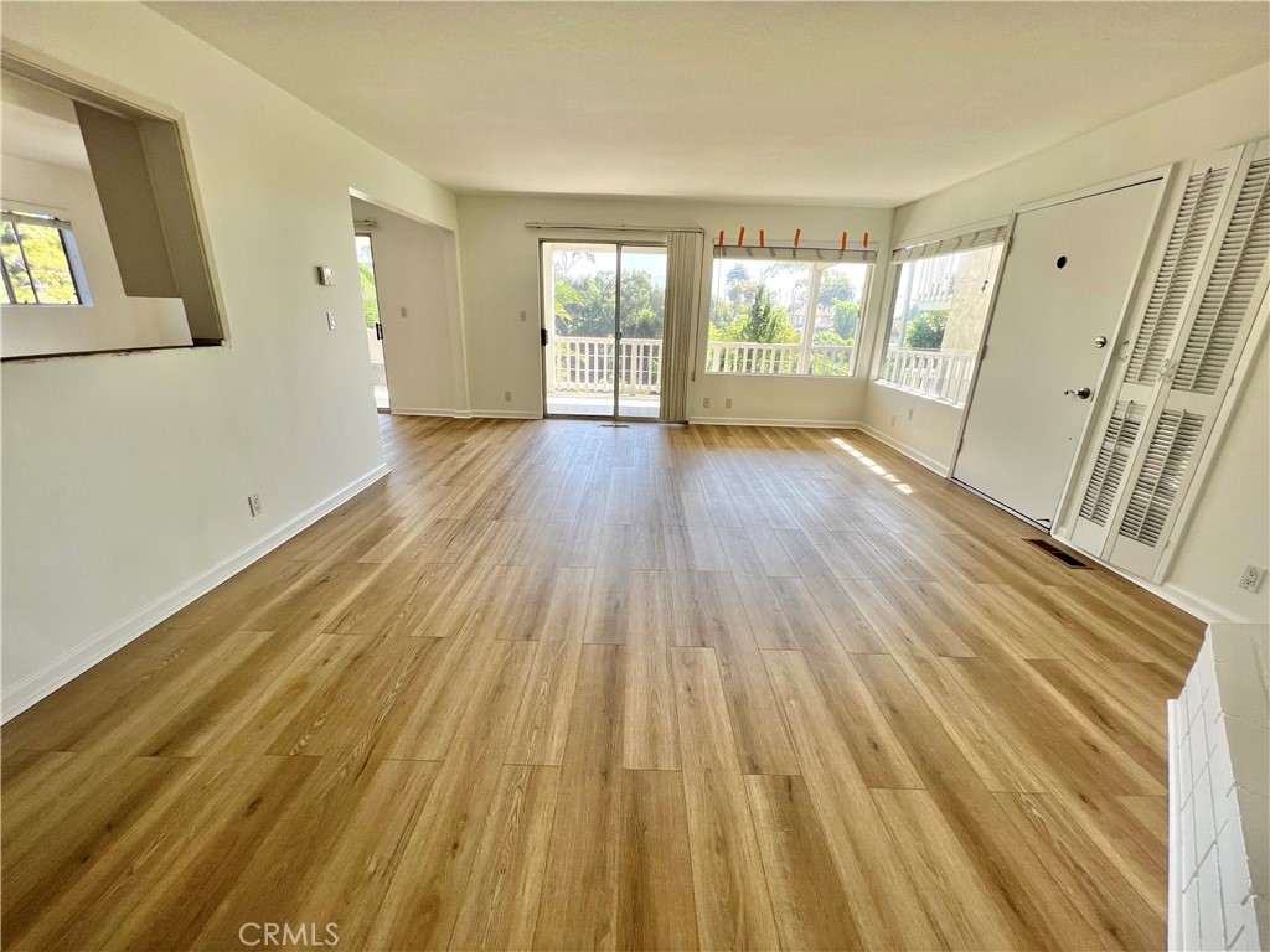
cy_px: 476
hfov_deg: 106.2
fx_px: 477
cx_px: 635
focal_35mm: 13
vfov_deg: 89.9
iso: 32
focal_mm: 1.57
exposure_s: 1/179
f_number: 1.8
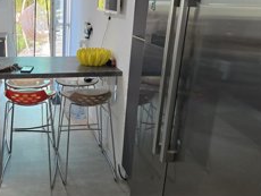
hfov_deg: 49.1
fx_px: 272
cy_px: 74
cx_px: 62
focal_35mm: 36
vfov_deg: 39.5
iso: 200
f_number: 1.7
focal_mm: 6.3
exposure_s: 1/180
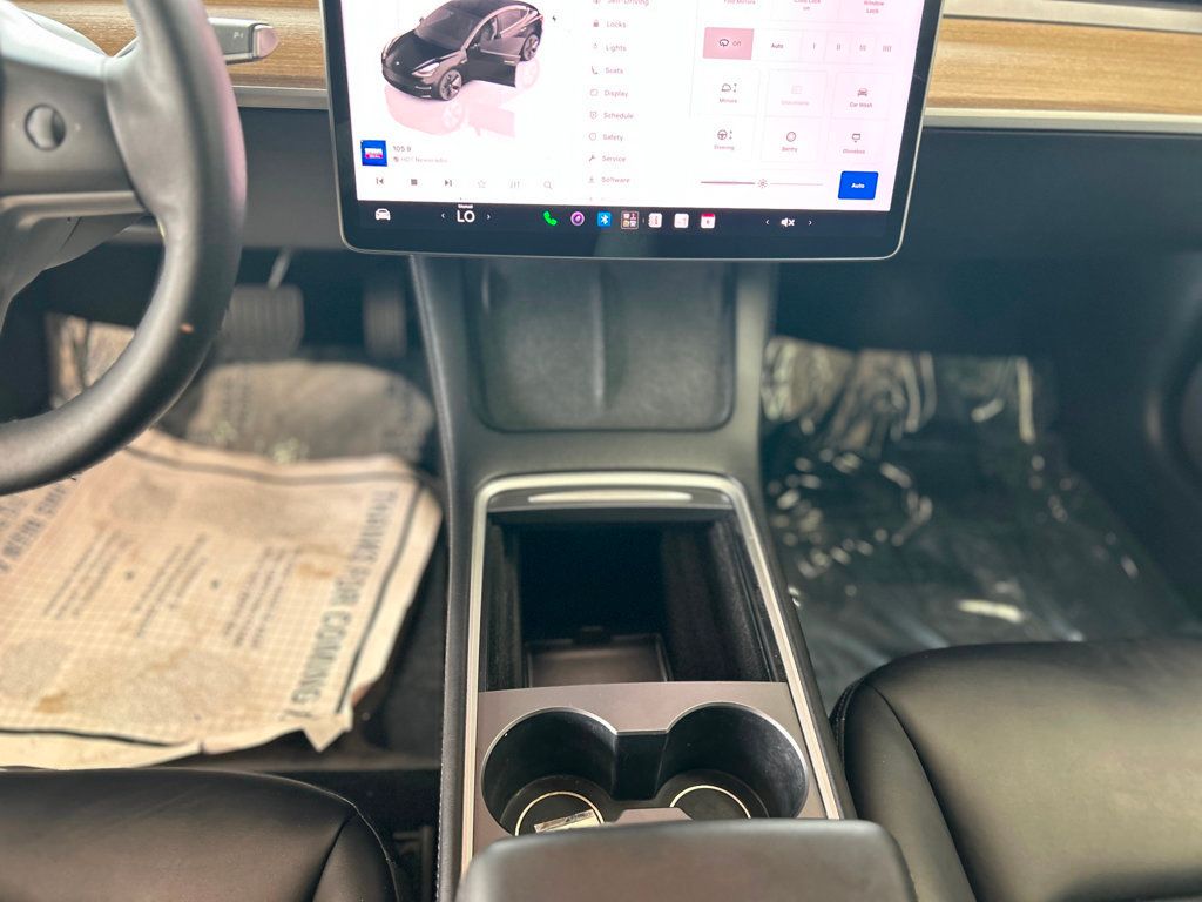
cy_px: 451
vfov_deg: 53.1
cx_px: 601
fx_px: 903
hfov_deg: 67.3
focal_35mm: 26
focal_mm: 5.7
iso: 500
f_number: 1.5
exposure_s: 1/60
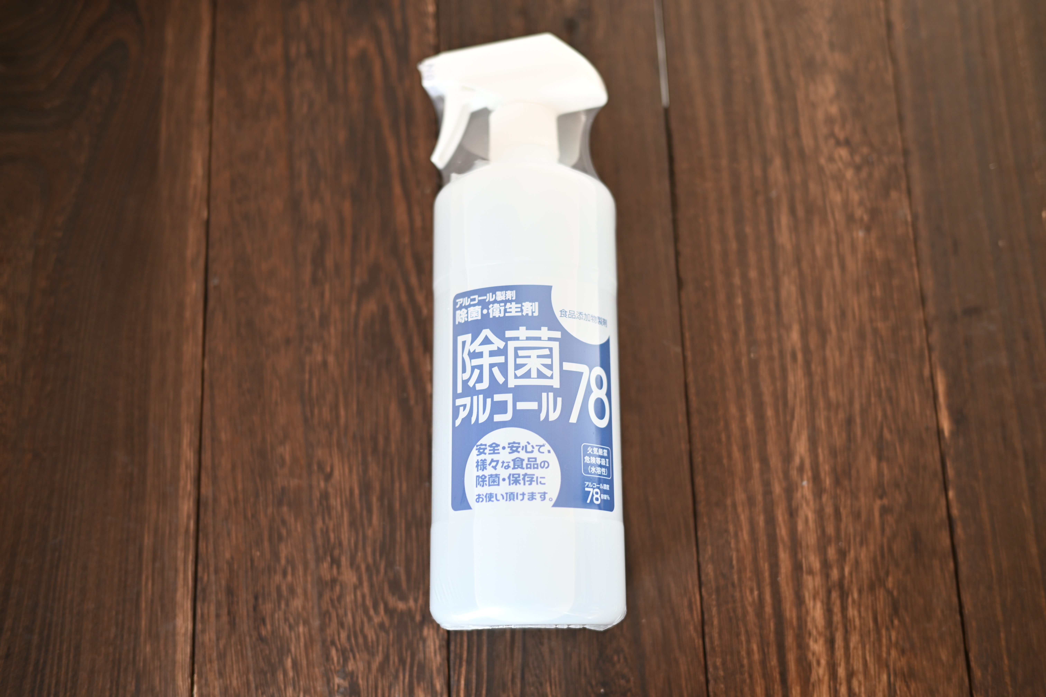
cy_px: 348
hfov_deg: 48.5
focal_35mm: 40
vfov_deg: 33.4
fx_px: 1162
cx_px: 523
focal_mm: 40
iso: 100
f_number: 2.5
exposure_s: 1/25
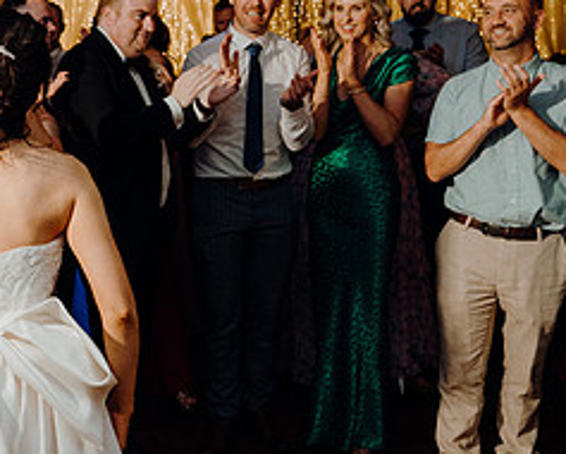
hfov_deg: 27.4
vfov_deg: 24.6
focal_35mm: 62
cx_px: -86
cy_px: 168
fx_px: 1039
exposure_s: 1/160
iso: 2500
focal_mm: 27
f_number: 3.5
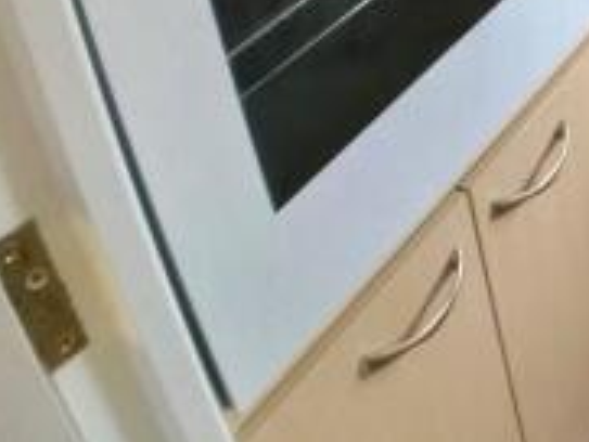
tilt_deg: -19.8
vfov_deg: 15.0
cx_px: 929
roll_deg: -1.8
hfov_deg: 18.7
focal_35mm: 90
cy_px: -262
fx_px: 1532
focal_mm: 3.99
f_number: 1.8
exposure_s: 1/100
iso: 20
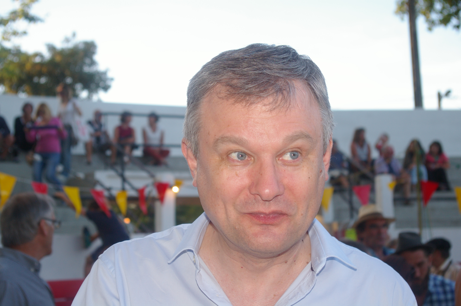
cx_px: 230
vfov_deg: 22.6
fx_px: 768
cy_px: 153
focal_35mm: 60
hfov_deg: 33.4
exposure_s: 1/180
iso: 400
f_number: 6.7
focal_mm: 40
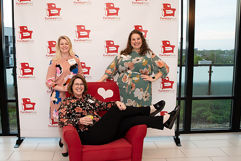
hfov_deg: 54.0
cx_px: 94
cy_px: 83
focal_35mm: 35
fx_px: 234
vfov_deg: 37.9
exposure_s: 1/125
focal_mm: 24
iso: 800
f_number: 4
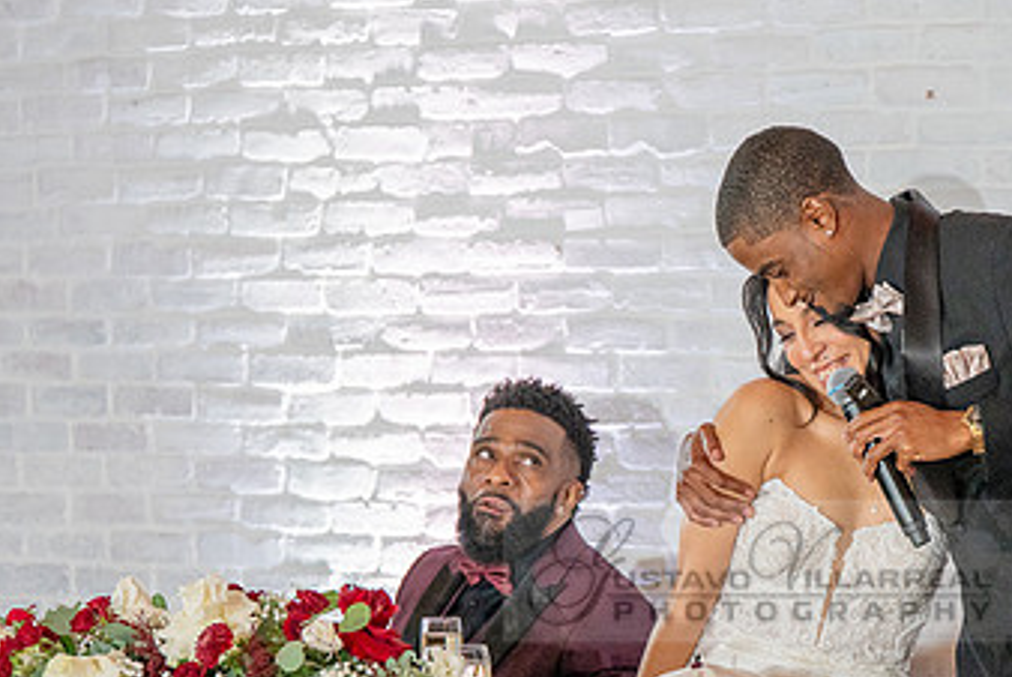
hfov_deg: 13.2
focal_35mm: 155
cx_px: 764
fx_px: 4361
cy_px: 488
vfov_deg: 8.9
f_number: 2.8
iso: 1600
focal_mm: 79
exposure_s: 1/320
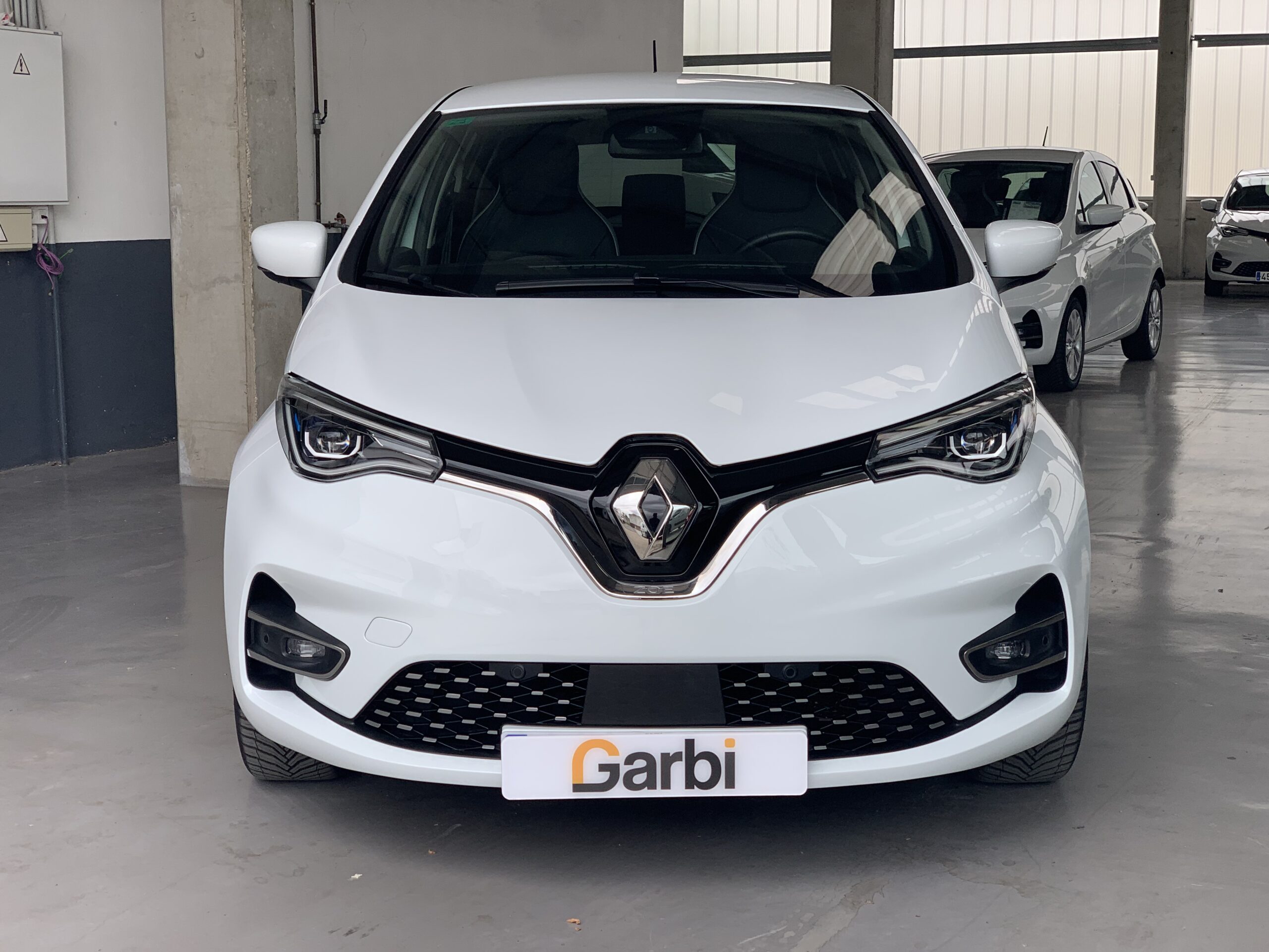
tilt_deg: -8.0
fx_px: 1906
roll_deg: -0.4
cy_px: 476
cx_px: 634
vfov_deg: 28.0
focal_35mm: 52
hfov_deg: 36.8
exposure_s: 1/243
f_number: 2.4
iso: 16
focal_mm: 6
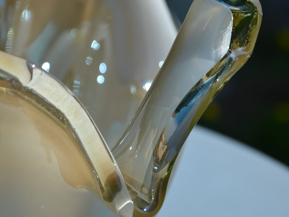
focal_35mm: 152
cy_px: 93
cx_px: 144
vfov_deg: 9.8
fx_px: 1269
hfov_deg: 13.0
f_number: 5.6
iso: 125
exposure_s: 1/500
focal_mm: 70
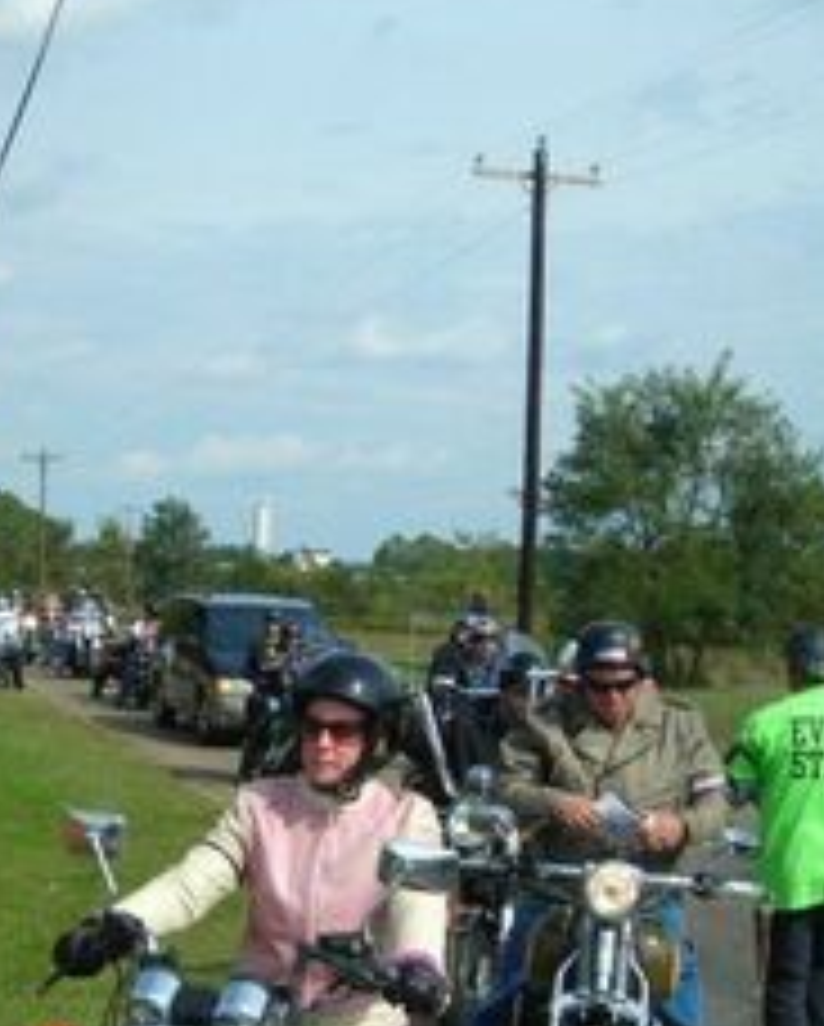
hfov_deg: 23.1
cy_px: 648
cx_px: 122
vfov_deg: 29.0
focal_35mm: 65
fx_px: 1978
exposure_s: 1/180
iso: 50
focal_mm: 6.3
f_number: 6.4
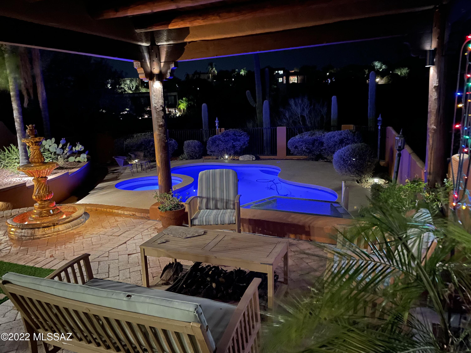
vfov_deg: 53.1
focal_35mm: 26
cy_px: 176
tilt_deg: -11.6
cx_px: 236
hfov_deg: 67.3
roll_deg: +2.8
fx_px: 354
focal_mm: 4.2
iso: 1000
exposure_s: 1/4
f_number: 1.6
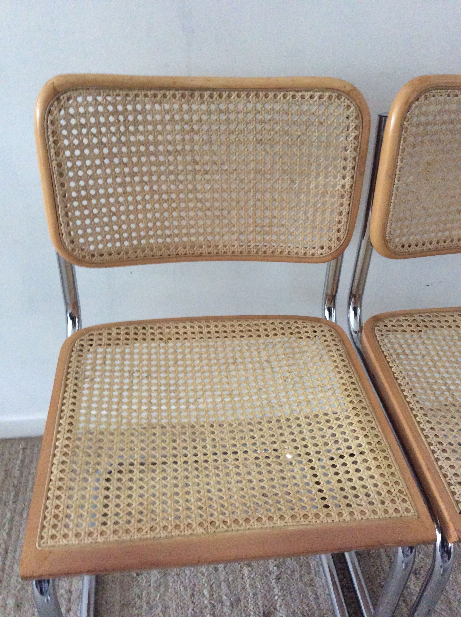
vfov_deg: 56.9
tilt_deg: -36.2
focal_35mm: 32
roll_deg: -1.0
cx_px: 230
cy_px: 308
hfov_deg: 44.1
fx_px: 570
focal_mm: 3.3
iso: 320
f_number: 2.4
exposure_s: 1/20
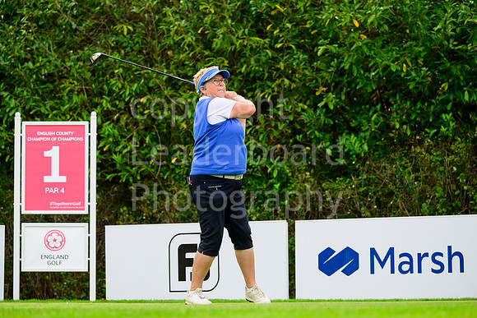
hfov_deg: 12.4
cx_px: 238
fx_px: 2187
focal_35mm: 165
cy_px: 159
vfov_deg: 8.3
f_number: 5.6
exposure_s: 1/1600
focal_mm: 165
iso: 1000
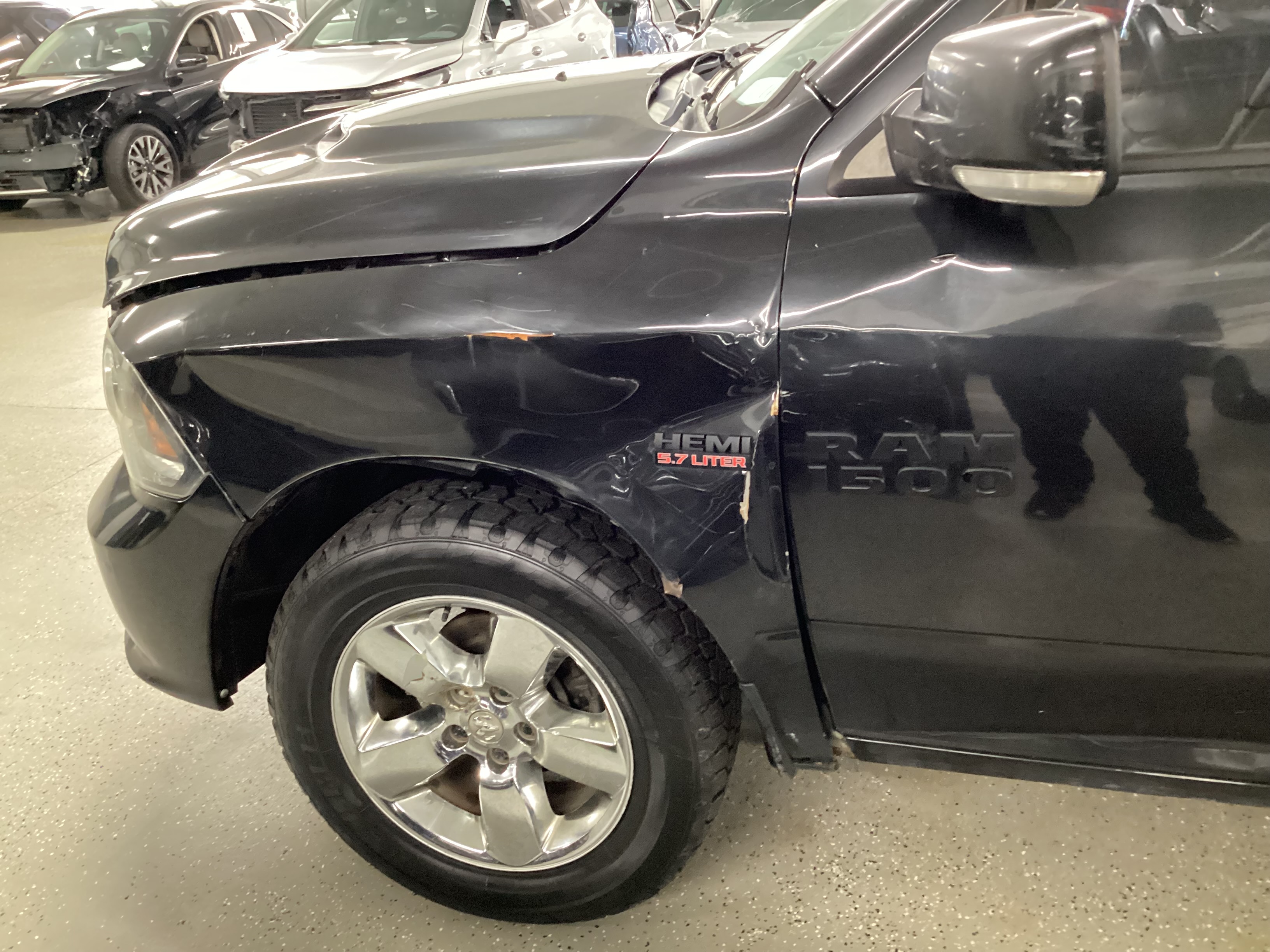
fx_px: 1137
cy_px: 476
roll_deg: +2.9
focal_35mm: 31
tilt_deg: -23.5
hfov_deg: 58.4
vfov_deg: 45.4
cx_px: 635
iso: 640
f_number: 2.4
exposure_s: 1/25
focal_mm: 3.3
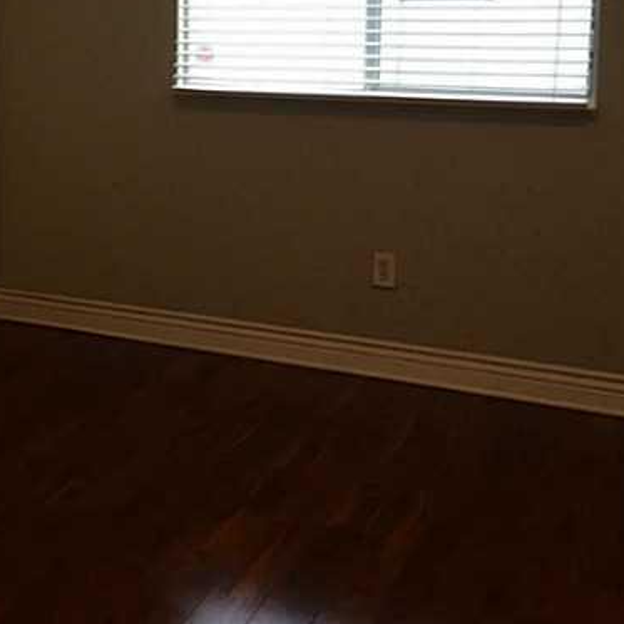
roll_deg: -0.7
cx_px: 112
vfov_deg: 30.4
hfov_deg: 30.2
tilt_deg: -6.3
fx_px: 1122
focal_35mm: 55
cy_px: 136
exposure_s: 1/30
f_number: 2.2
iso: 32
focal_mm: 4.15
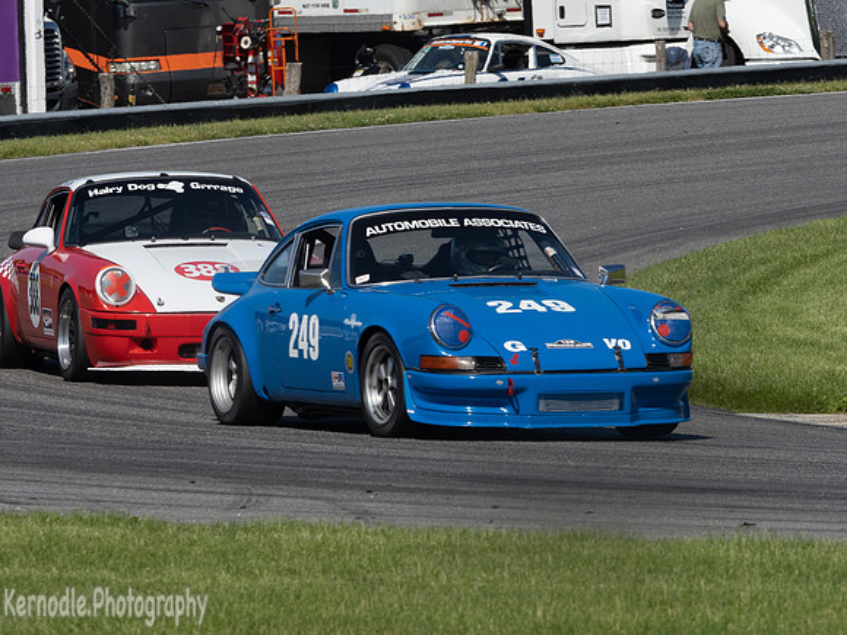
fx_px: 14706
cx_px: 424
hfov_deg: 3.3
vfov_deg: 2.5
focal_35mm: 601
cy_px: 318
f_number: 13
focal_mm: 300
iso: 400
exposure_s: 1/640
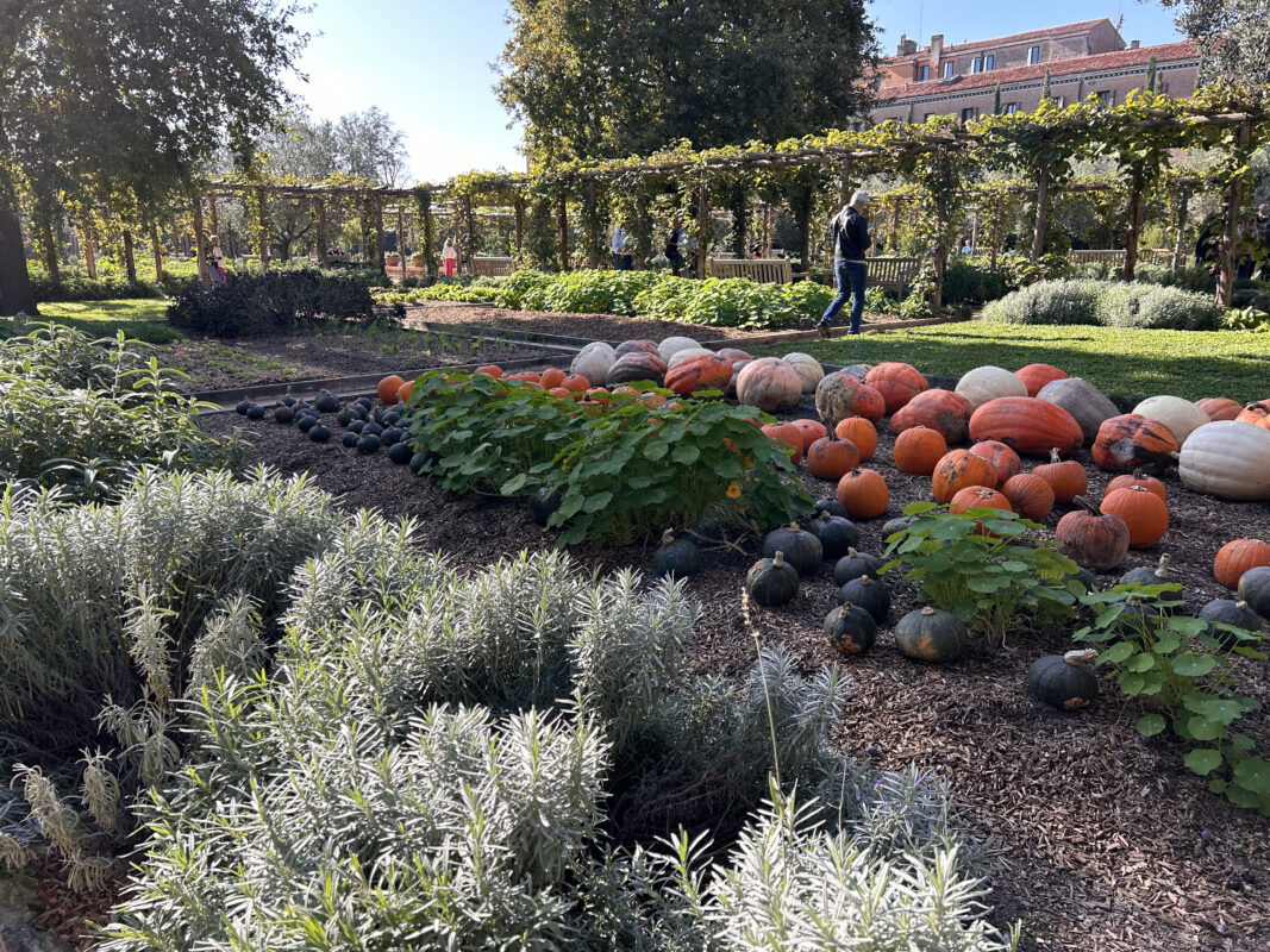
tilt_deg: -13.1
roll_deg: -0.4
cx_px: 635
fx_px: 954
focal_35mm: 26
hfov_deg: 67.3
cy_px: 476
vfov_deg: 53.1
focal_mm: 5.7
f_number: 1.5
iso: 50
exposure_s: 1/909
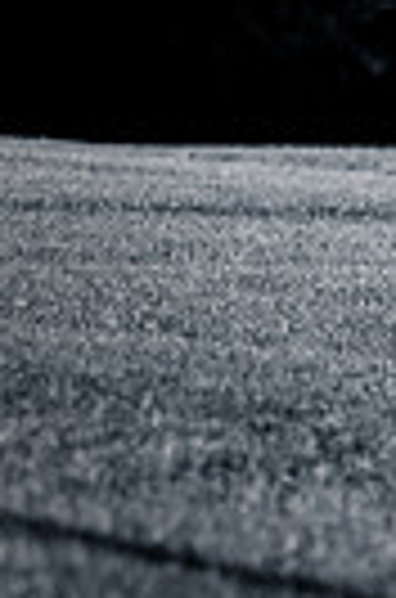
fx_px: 9669
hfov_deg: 2.3
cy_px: -166
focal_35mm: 583
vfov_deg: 3.5
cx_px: 650
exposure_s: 1/1600
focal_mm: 115
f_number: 2.8
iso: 100
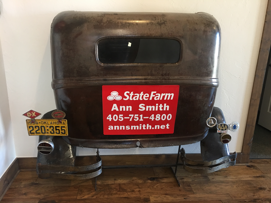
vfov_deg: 48.2
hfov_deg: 61.7
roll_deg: -2.0
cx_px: 136
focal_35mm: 29
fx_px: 227
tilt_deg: -15.2
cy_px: 102
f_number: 2.2
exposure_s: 1/15
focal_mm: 4.15
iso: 64
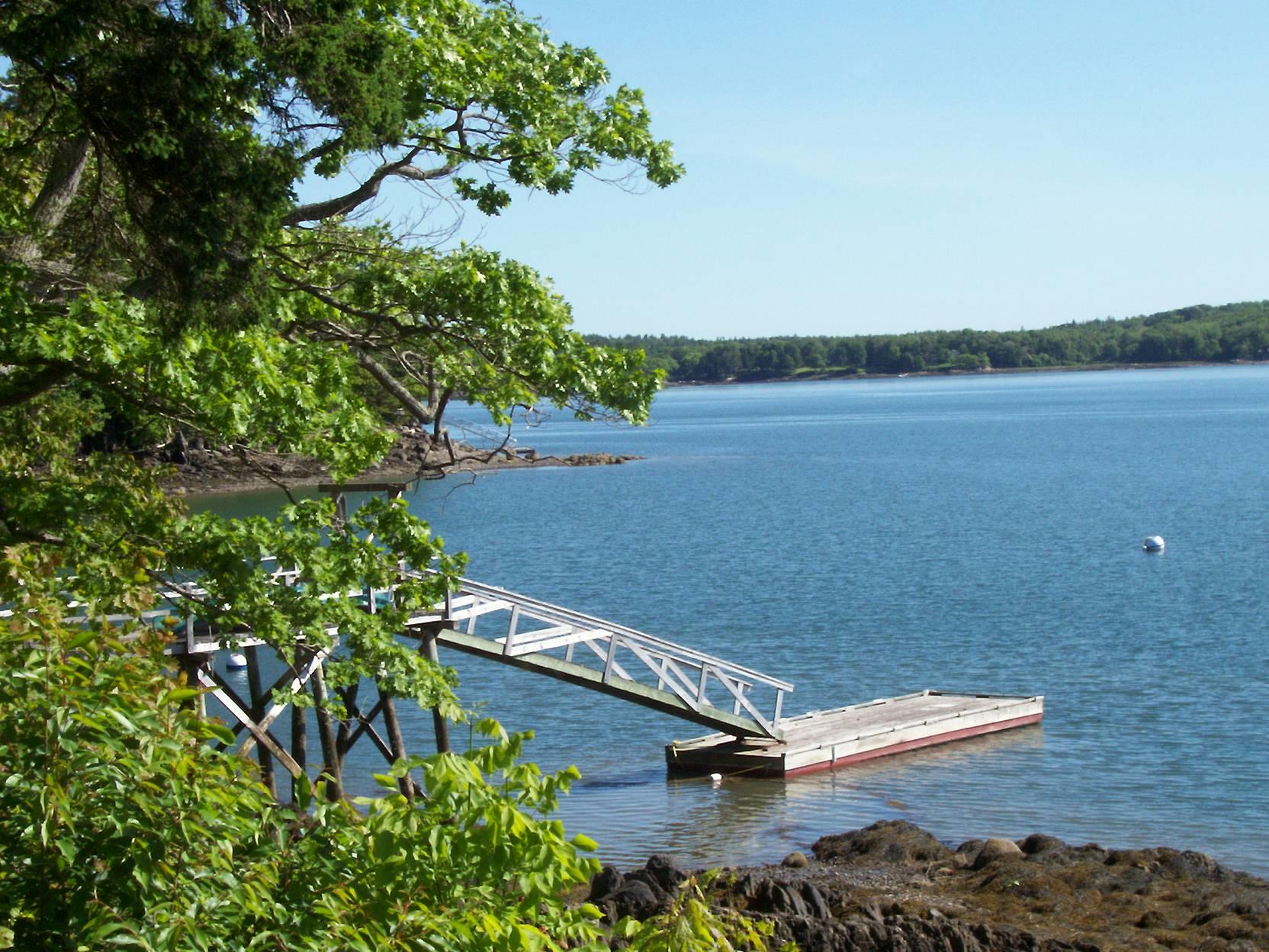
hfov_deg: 23.8
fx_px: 3006
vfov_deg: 18.0
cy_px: 476
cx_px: 634
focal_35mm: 82
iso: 80
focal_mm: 13.5
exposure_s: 1/226
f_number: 7.6
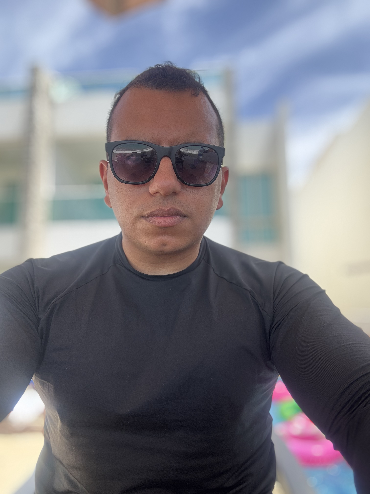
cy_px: 247
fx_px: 328
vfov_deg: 73.9
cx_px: 185
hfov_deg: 58.9
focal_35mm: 23
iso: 25
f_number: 1.9
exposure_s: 1/307
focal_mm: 2.69
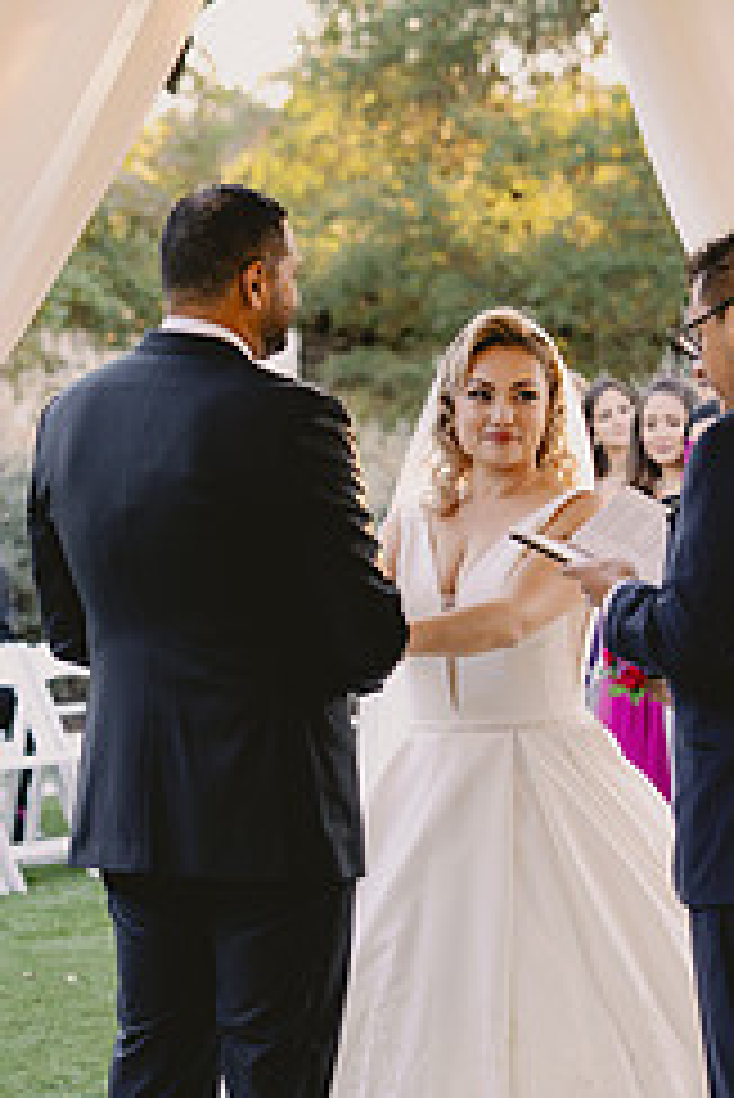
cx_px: 387
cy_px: 508
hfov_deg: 10.6
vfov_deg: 15.9
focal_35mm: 129
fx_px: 3939
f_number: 3.2
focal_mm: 70
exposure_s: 1/320
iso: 800
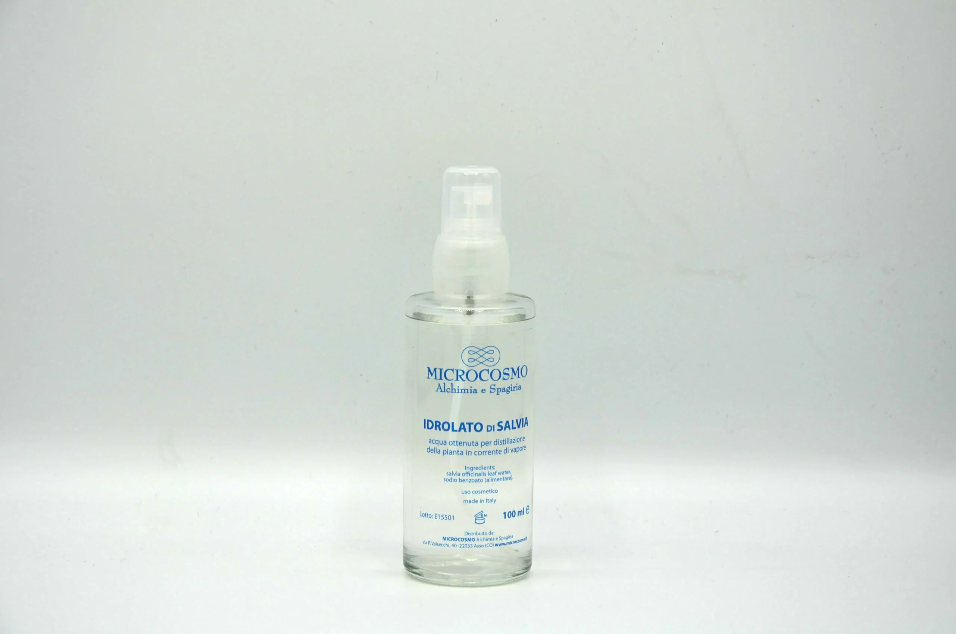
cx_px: 478
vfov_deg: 13.0
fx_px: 2783
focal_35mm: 105
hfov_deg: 19.5
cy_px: 317
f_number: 8
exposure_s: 1/500
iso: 125
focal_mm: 70
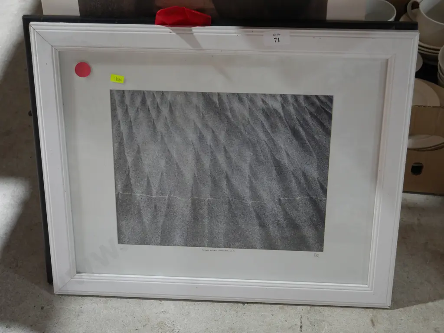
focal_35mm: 62
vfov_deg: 23.7
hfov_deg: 31.2
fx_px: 796
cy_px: 166
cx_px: 222
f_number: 5.4
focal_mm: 31
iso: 1250
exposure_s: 1/80
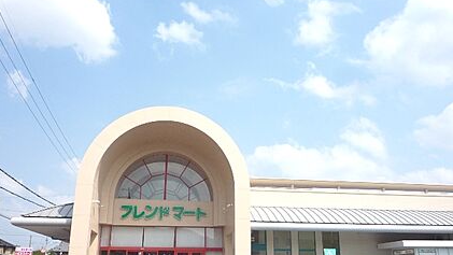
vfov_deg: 34.6
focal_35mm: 34
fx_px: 408
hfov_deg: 58.0
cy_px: 144
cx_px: 226
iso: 100
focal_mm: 4.4
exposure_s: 1/800
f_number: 4
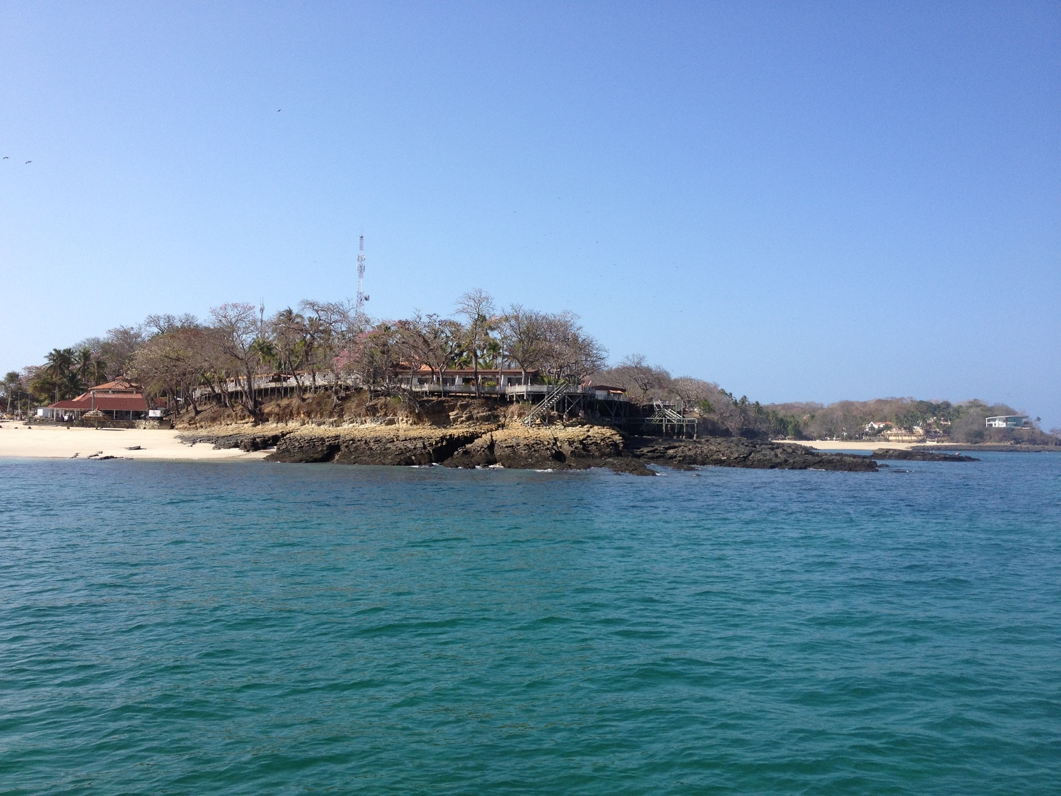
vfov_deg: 40.7
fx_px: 1073
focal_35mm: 35
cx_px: 530
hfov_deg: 52.6
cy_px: 398
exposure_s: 1/1623
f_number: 2.4
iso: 50
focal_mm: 4.28
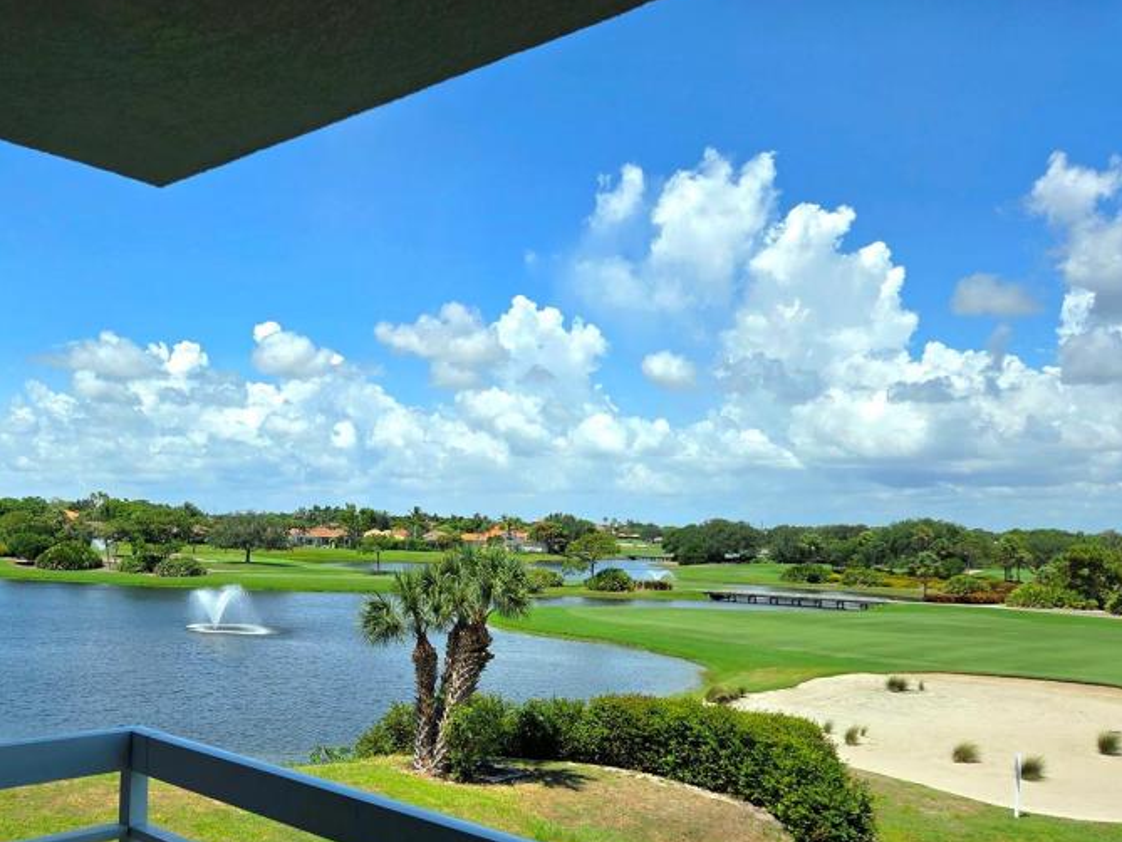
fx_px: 1070
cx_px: 401
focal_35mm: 33
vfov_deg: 42.2
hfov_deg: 54.5
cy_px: 577
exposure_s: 1/10000
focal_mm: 5.4
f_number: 1.8
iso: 80
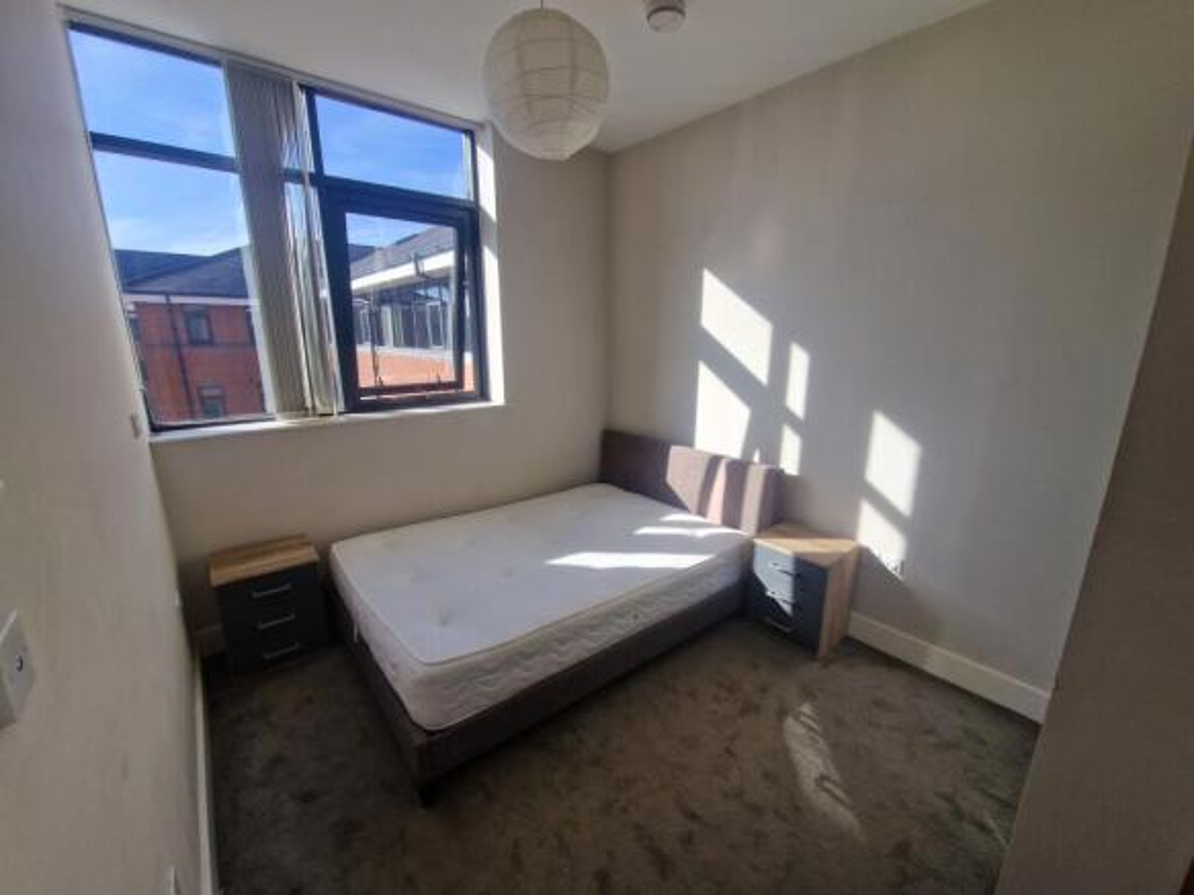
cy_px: 448
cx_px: 597
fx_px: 448
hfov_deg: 106.2
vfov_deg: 89.9
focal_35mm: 13
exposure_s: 1/384
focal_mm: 2.2
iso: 50
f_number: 2.2
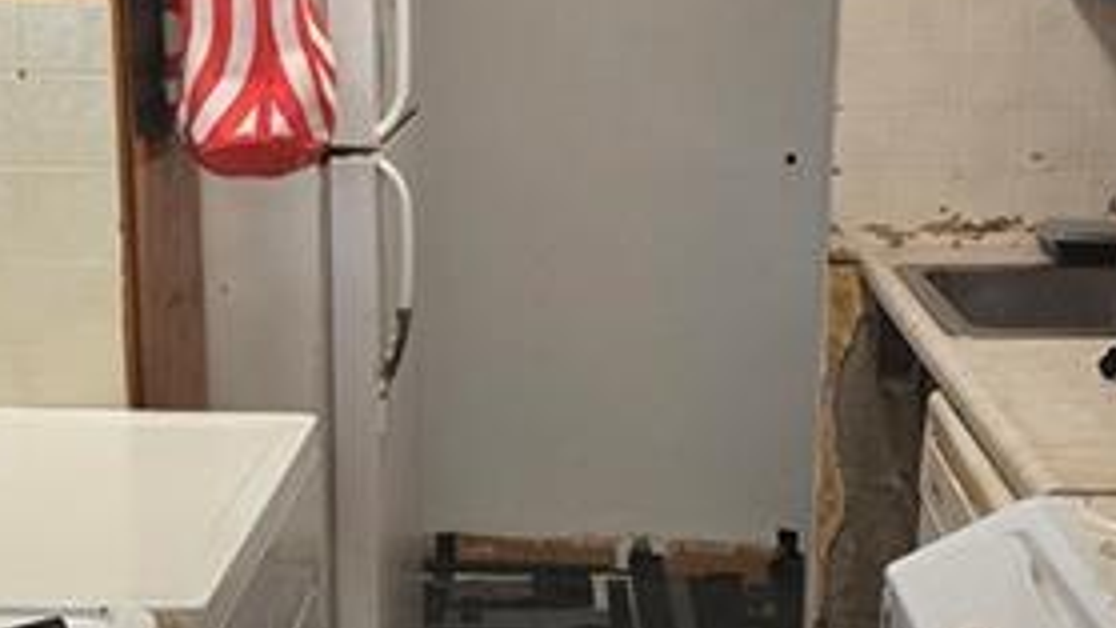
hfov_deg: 30.5
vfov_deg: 17.4
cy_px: 468
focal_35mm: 69
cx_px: 460
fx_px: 2042
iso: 640
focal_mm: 6.3
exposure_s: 1/60
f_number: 1.7
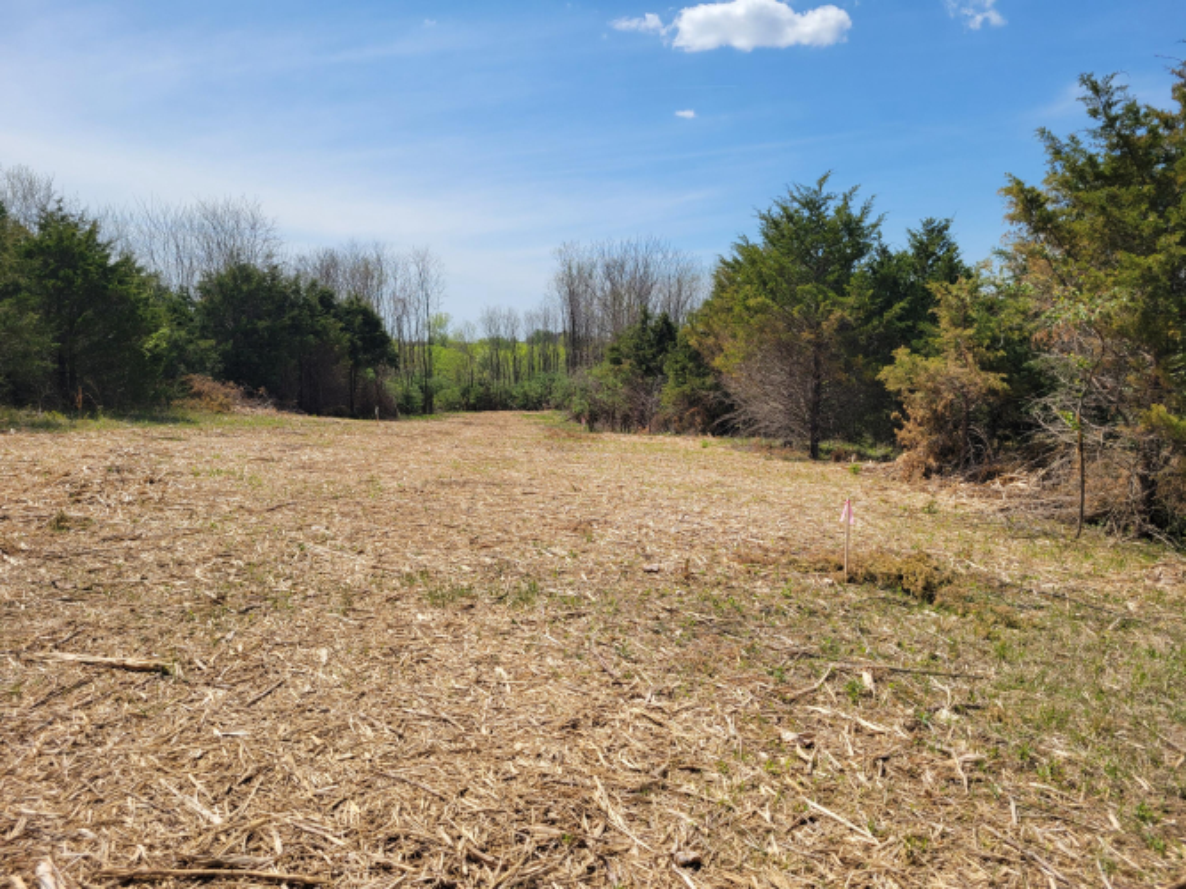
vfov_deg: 53.0
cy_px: 444
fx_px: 891
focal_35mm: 26
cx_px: 593
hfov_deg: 67.3
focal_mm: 5.4
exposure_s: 1/3211
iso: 40
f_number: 1.8
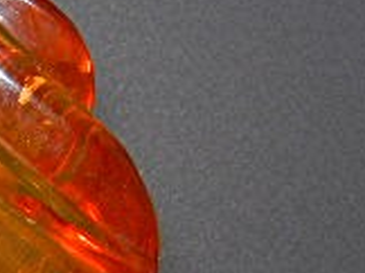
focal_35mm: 206
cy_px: 95
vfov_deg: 7.2
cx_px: -198
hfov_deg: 9.3
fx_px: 2169
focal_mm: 9.3
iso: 630
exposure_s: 1/30
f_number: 7.8
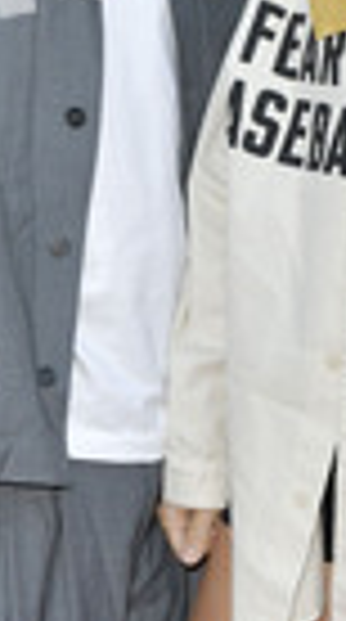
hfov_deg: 7.9
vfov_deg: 14.1
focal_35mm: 152
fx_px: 2494
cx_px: 256
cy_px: 148
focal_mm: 50
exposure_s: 1/200
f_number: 6.3
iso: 640
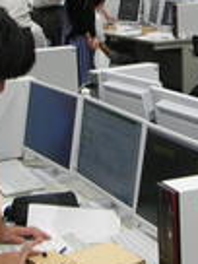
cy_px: 83
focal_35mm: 103
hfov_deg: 14.2
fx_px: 786
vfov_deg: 19.0
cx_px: 188
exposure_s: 1/17.3
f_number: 2.8
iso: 50
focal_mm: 5.8
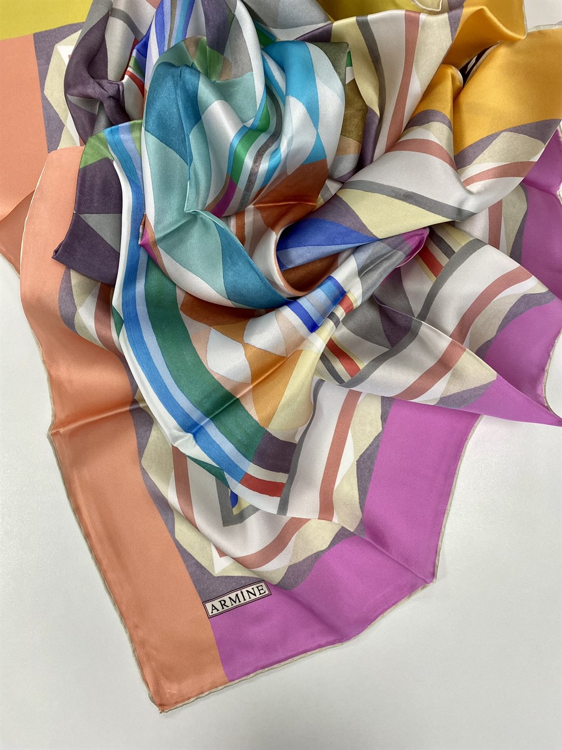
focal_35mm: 26
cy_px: 375
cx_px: 281
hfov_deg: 53.1
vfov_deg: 67.3
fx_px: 563
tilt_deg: -84.9
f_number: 1.8
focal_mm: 4.25
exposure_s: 1/100
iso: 80
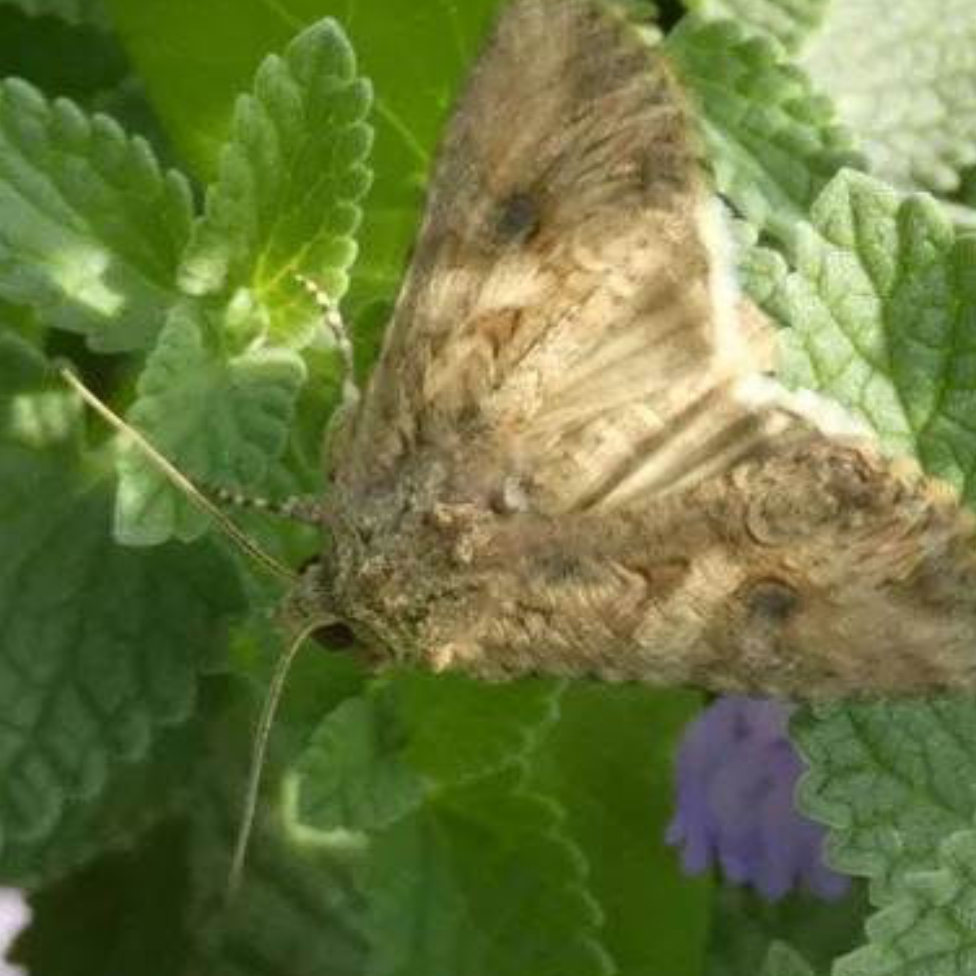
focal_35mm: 128
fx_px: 4083
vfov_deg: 13.6
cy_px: 389
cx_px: 602
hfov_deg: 13.6
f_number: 4.6
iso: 125
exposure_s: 1/80
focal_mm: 15.2
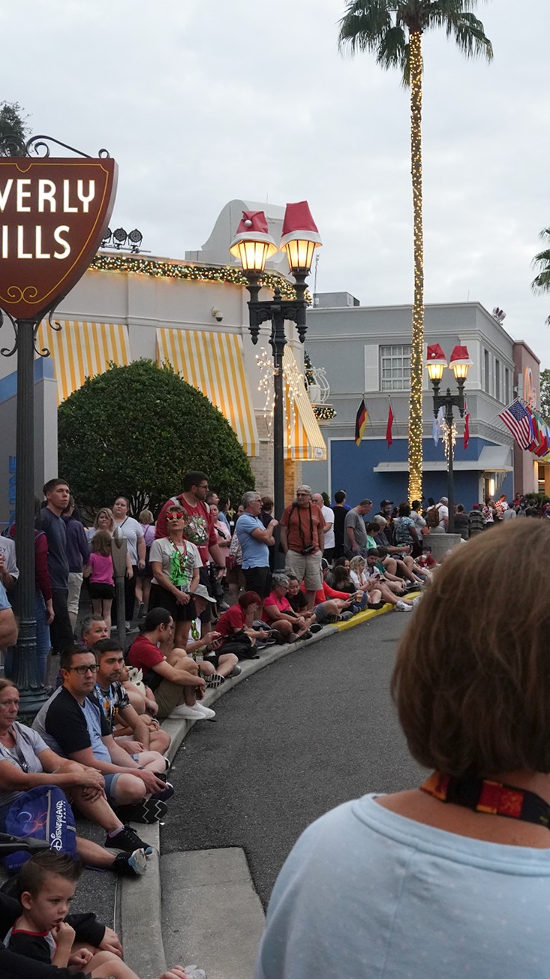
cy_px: 494
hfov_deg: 26.1
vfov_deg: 45.5
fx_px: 1167
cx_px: 431
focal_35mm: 45
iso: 3200
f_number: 9
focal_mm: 28
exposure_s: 1/100
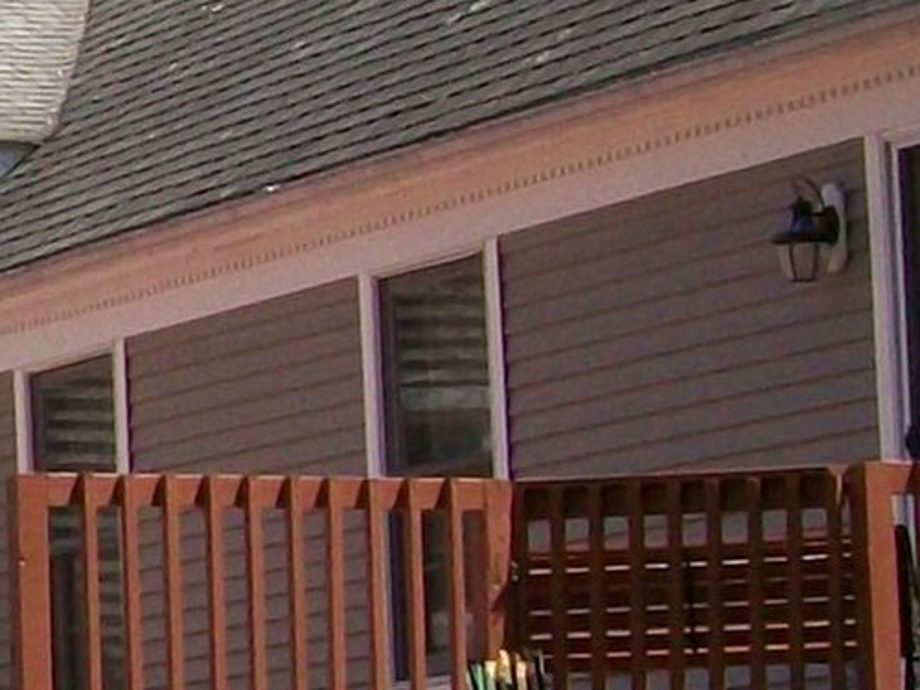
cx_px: -948
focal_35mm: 221
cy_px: 482
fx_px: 5874
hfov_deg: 8.5
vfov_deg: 6.7
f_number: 4.8
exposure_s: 1/320
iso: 64
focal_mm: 6
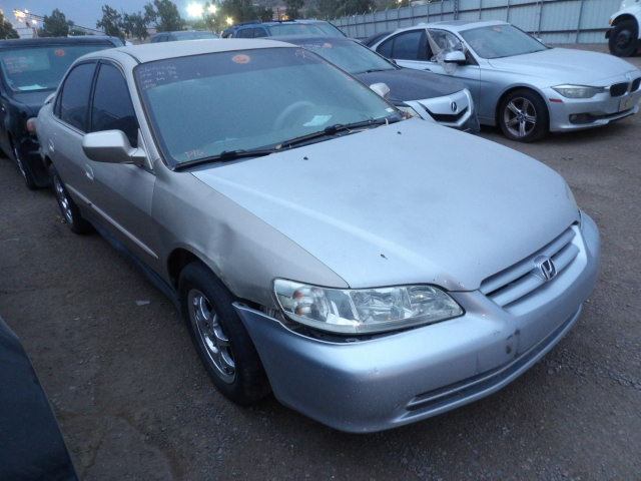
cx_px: 320
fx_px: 444
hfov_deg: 71.6
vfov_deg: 56.8
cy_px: 240
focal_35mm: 24
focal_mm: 4.3
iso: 495
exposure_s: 1/17
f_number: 3.2
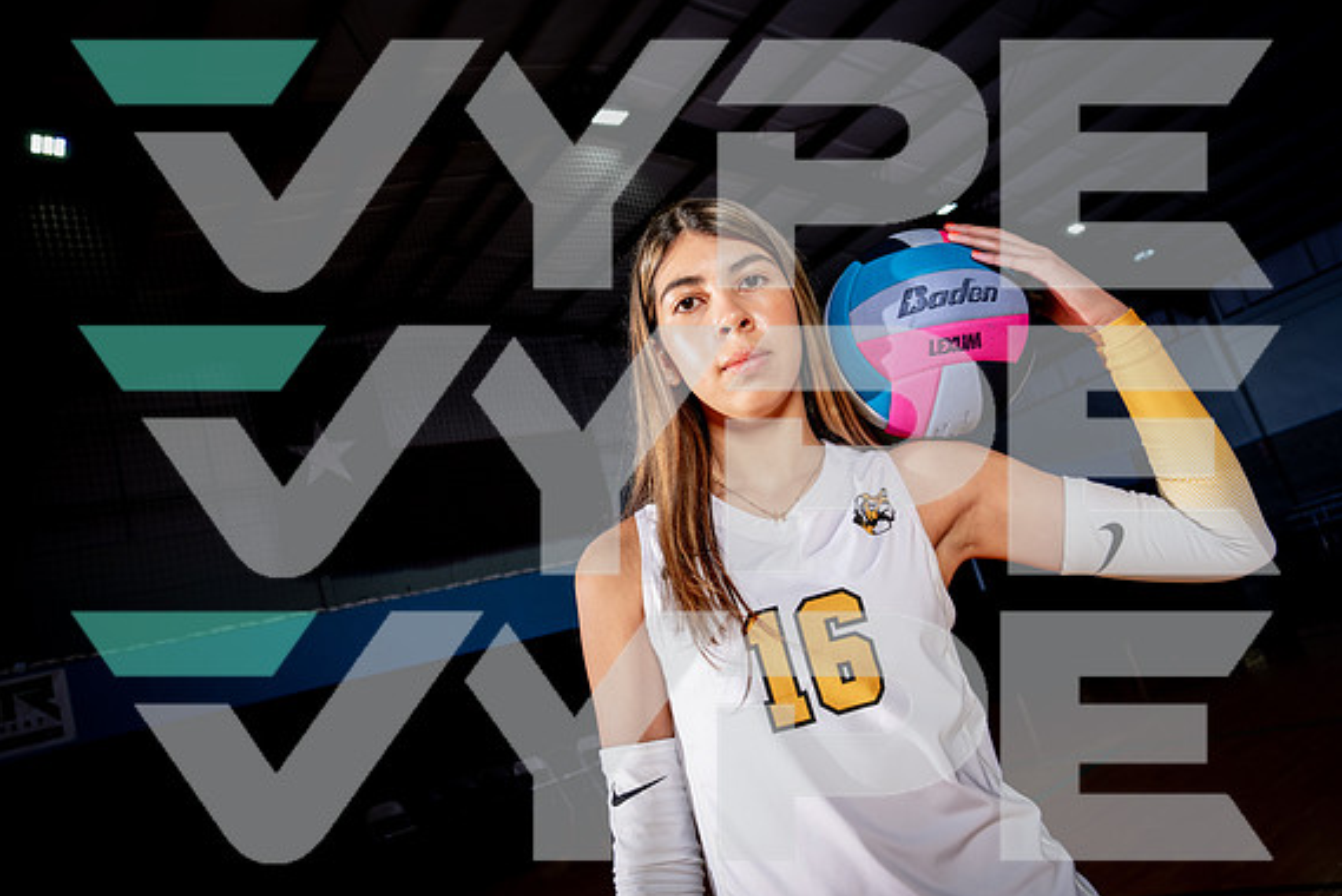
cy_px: 452
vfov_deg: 49.6
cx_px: 679
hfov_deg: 69.4
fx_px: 970
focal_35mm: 26
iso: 250
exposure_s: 1/200
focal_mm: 24
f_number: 5
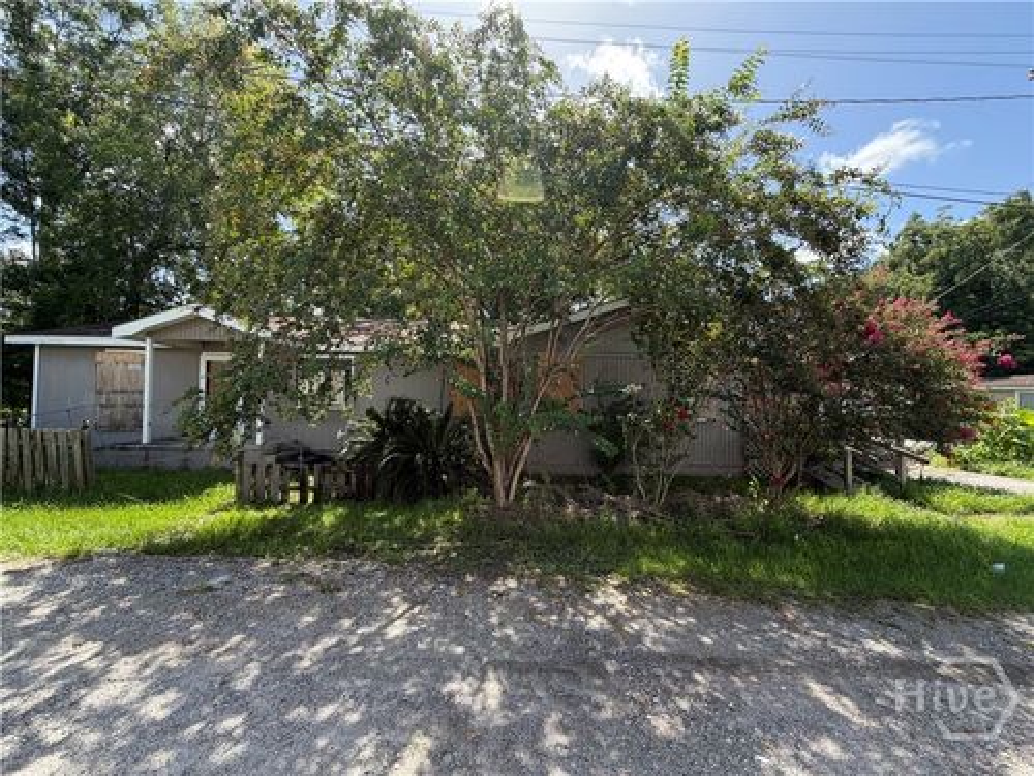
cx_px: 517
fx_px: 418
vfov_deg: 85.7
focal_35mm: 14
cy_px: 388
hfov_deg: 102.1
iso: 50
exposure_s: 1/502
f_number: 2.2
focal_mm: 2.22
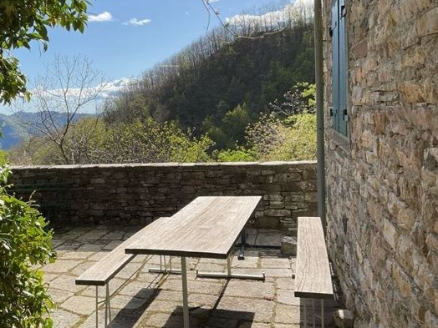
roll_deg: +2.4
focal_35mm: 39
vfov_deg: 36.8
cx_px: 147
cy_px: 148
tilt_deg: -5.8
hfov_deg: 47.1
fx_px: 493
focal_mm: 3
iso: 16
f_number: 1.8
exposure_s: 1/1675
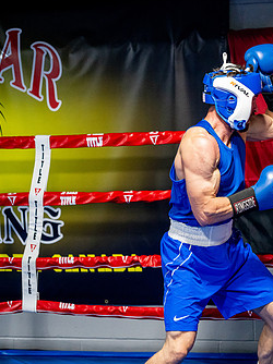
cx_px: 299
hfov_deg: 14.2
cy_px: 203
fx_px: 1074
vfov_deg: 19.3
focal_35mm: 102
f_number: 2
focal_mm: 61
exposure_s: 1/1000
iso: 5000
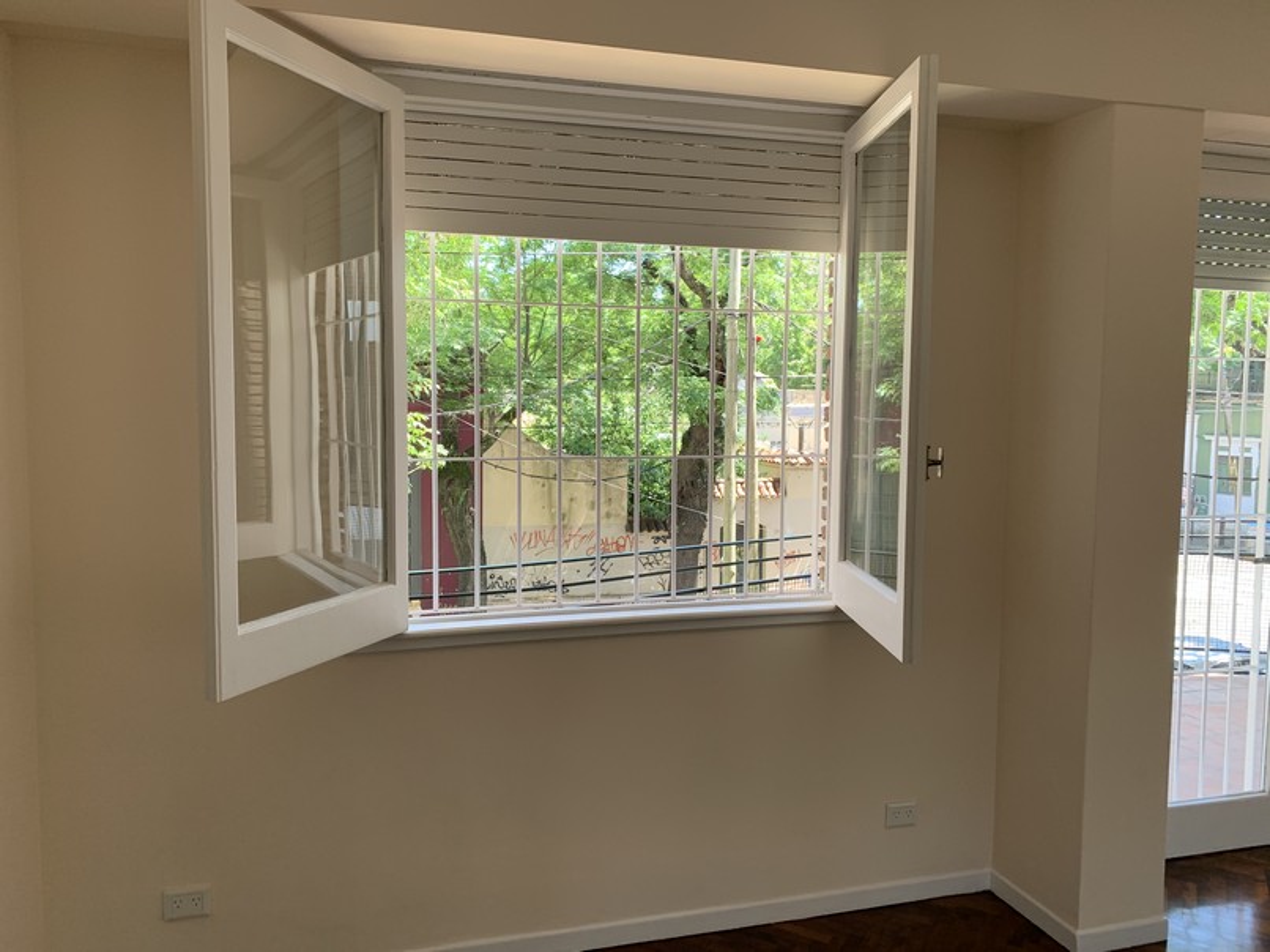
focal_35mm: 26
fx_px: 954
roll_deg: -0.3
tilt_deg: -3.6
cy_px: 476
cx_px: 635
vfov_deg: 53.0
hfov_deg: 67.3
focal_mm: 4.25
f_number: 1.8
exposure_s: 1/121
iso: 50
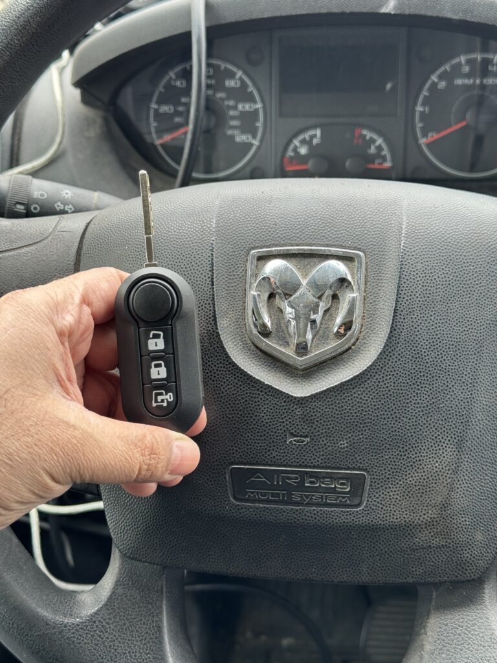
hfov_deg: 30.3
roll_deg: -0.5
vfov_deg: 39.7
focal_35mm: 48
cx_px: 248
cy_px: 332
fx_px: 919
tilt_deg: -38.2
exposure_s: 1/146
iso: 50
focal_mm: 6.76
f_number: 1.78
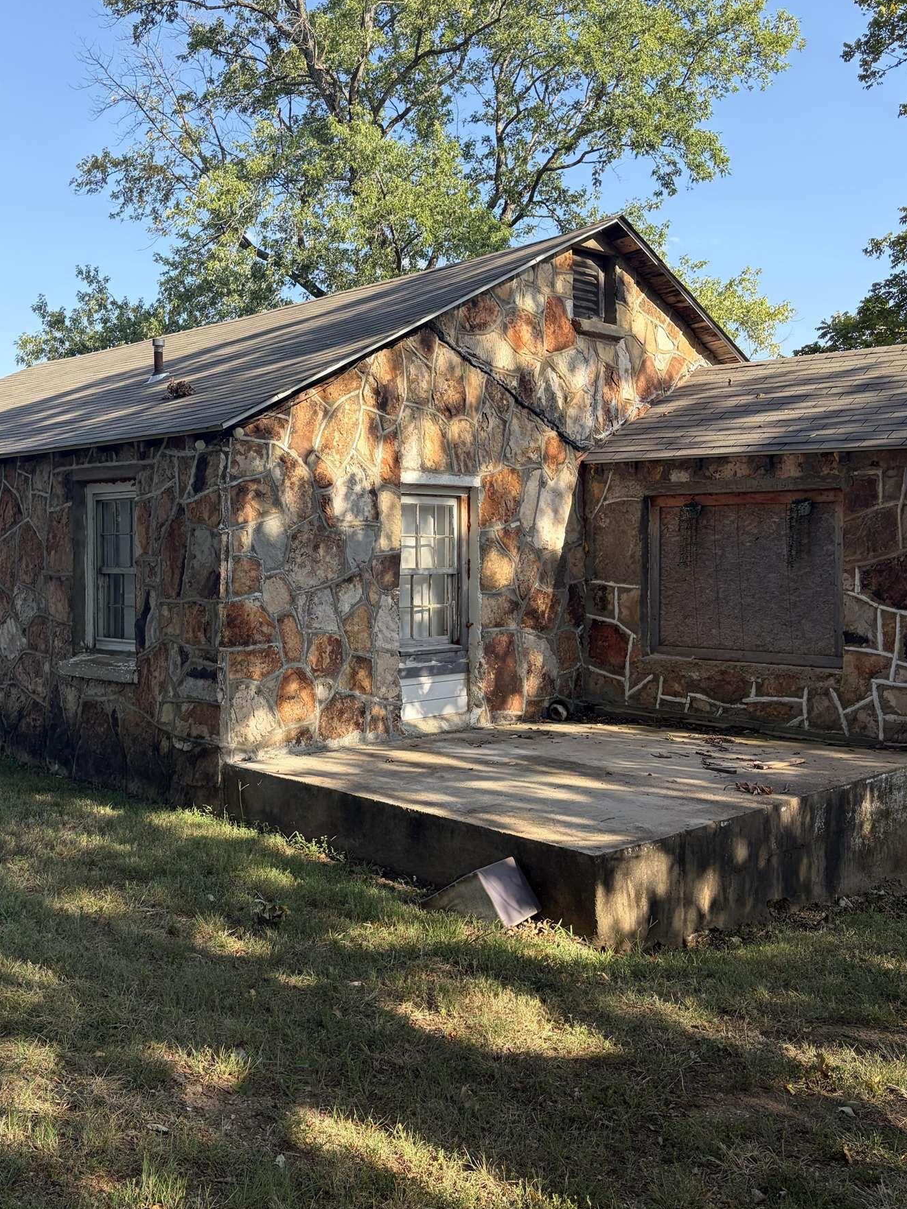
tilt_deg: -1.3
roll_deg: +0.9
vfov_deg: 53.9
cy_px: 568
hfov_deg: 41.5
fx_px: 1188
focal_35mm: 34
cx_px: 350
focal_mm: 5.96
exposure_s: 1/1048
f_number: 1.6
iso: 50
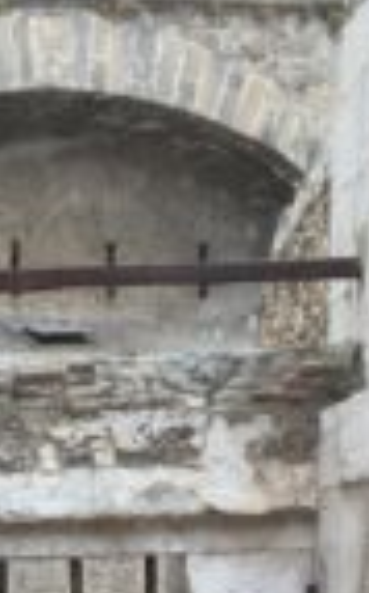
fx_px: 2227
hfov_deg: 9.1
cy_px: 813
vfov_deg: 14.4
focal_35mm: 138
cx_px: -269
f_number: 2.2
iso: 32
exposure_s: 1/100
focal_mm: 4.15
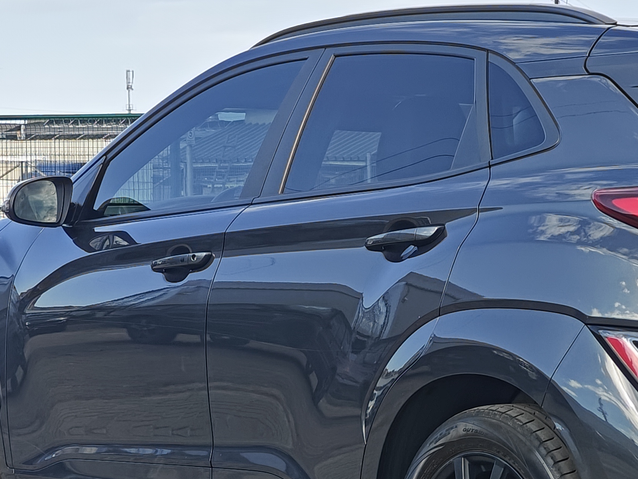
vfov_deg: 13.7
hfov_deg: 18.0
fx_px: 1991
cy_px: 294
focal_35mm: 108
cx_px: 542
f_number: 2
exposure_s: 1/1013
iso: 50
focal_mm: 7.08
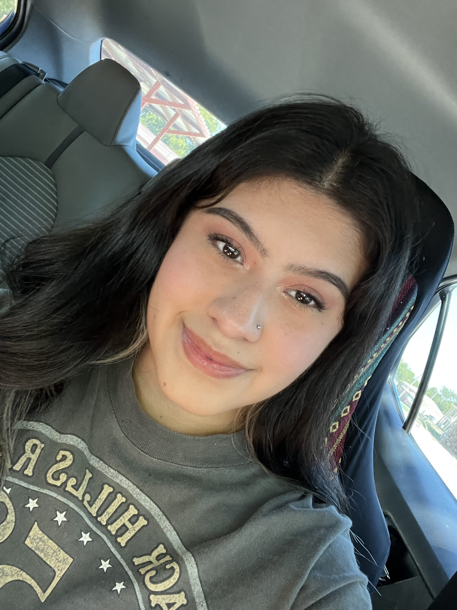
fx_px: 528
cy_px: 305
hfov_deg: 46.8
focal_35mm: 30
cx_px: 228
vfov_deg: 60.0
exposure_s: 1/60
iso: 250
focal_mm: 2.71
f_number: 2.2
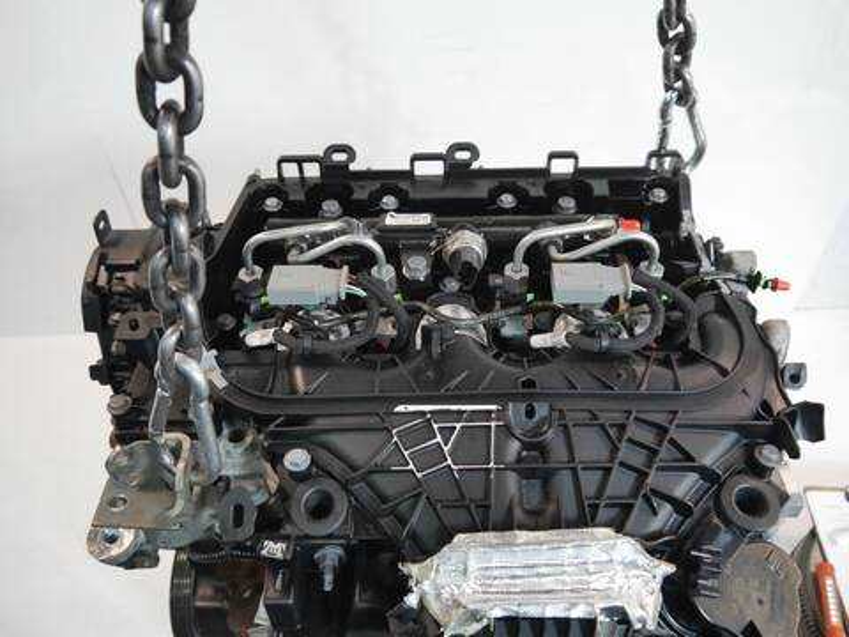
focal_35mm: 28
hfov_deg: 63.4
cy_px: 318
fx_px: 687
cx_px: 424
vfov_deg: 49.7
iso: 1000
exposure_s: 1/125
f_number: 3.5
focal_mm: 14
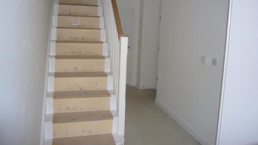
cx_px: 129
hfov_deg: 62.6
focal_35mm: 31
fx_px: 212
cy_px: 55
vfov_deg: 37.6
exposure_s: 1/30
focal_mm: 4.6
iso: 100
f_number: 2.8
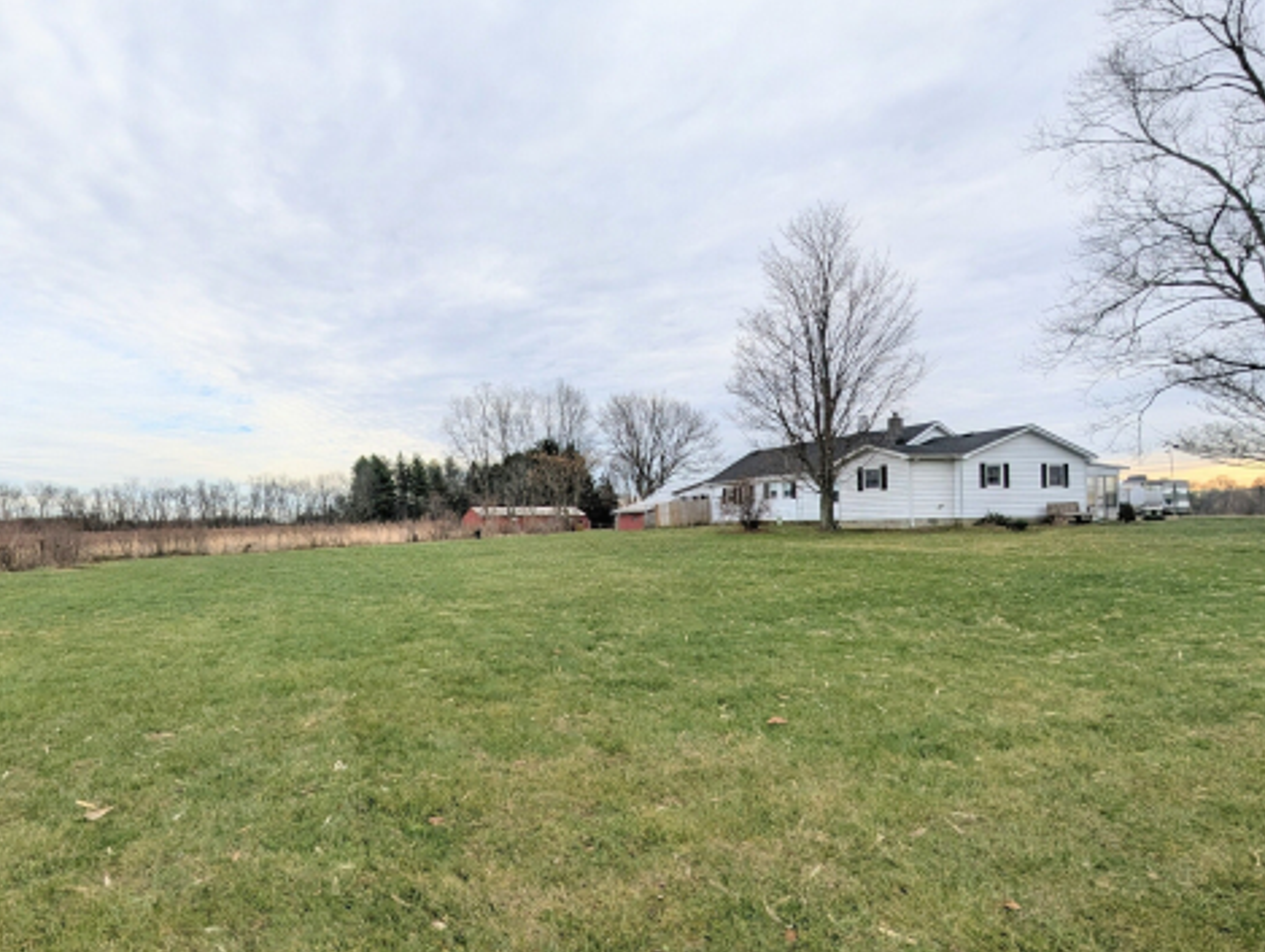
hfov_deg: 88.8
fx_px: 622
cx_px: 461
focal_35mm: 17
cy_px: 520
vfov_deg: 74.7
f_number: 1.7
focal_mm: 2.02
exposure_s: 1/1672
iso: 54
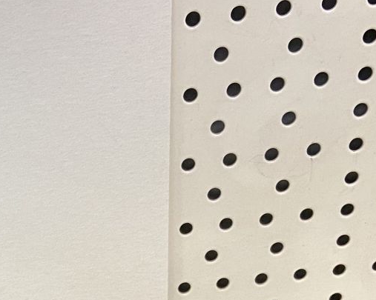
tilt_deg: -41.8
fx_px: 1123
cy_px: 510
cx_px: -21
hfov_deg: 18.4
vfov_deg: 13.8
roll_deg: +7.0
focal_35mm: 101
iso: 100
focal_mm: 4.25
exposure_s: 1/50
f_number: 1.8
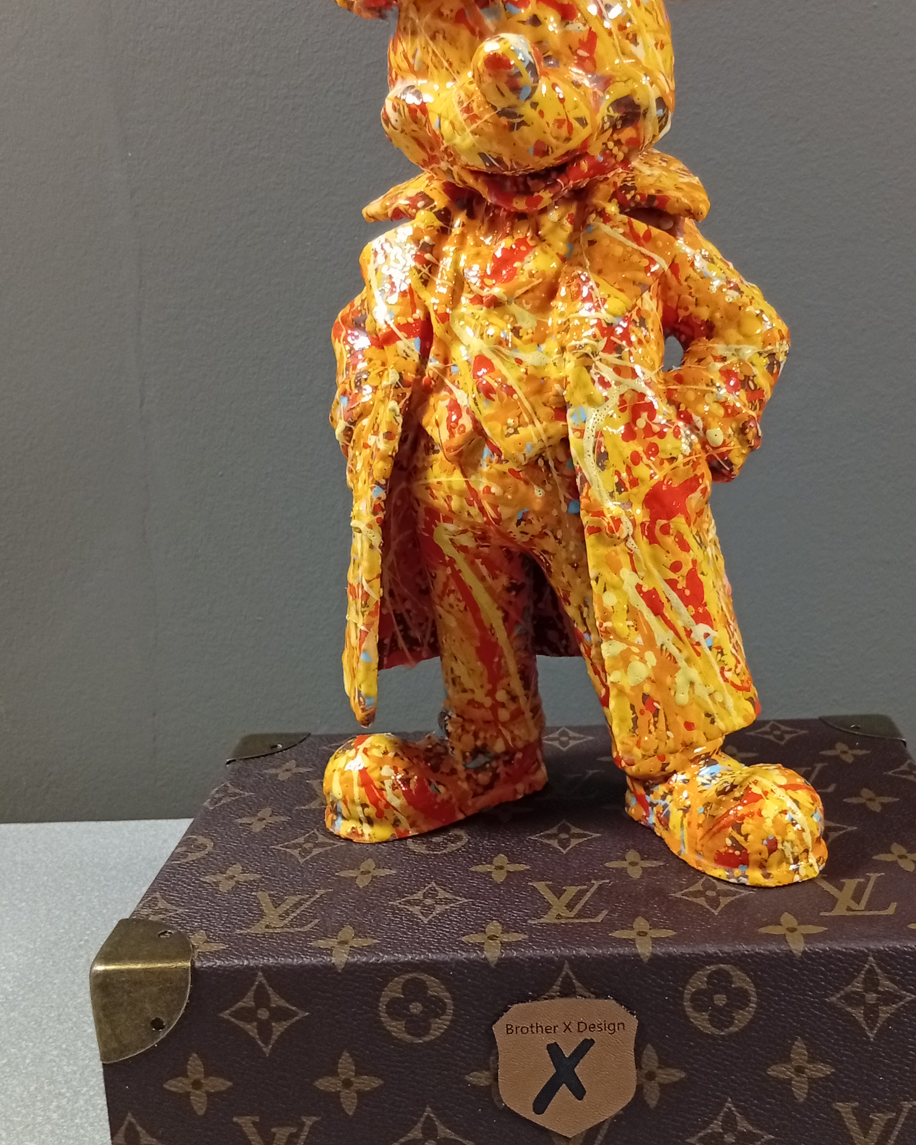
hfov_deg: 38.9
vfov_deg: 47.9
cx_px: 567
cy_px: 520
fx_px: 1288
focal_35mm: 38
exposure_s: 1/33.3
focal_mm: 3.84
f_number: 1.8
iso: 414
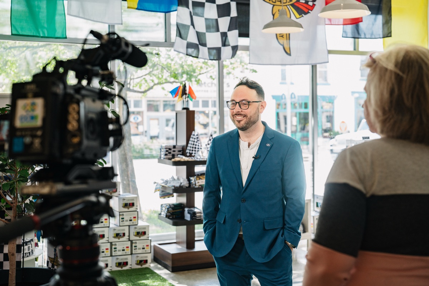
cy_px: 143
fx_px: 596
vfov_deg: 27.0
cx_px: 214
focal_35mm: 50
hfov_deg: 39.6
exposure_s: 1/250
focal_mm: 50
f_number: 3.5
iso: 640
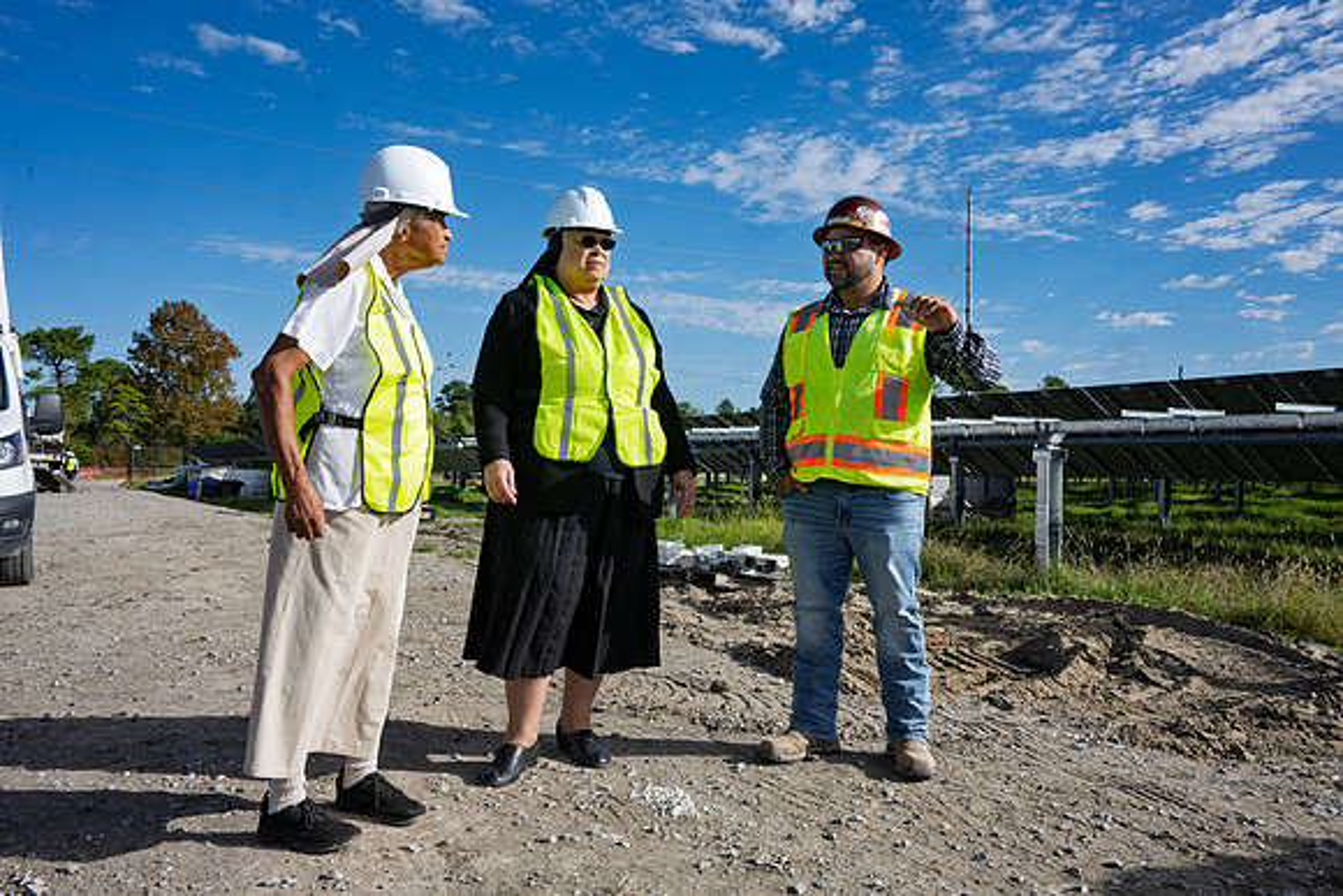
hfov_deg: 65.5
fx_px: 1045
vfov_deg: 46.4
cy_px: 448
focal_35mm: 28
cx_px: 672
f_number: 16
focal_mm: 28
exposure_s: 1/320
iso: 200
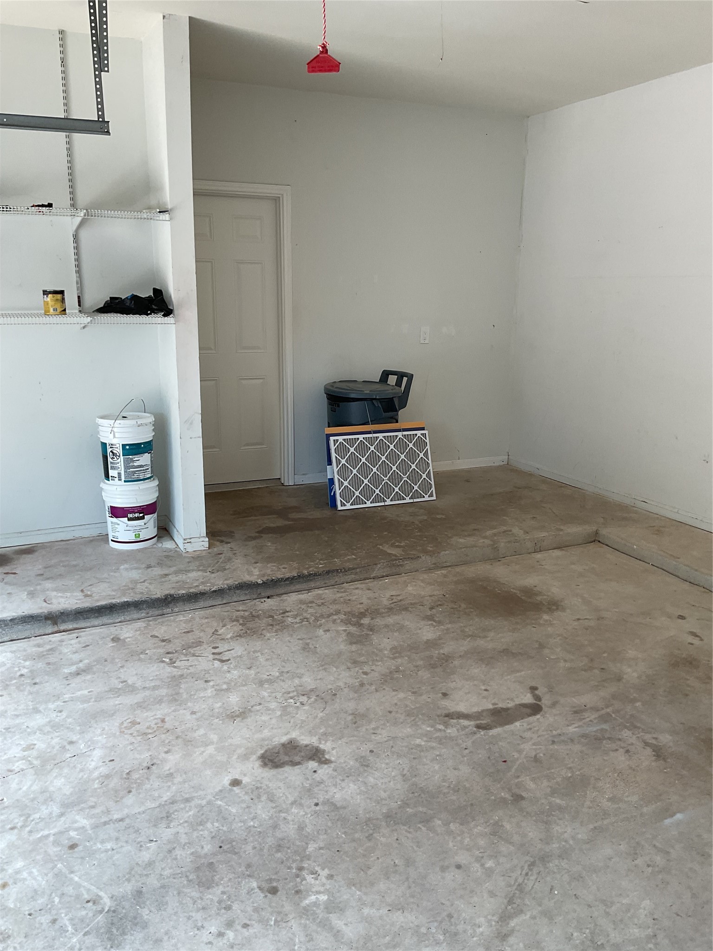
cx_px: 356
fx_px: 796
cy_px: 476
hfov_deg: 48.2
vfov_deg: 61.7
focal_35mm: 29
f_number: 1.8
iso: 40
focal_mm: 3
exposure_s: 1/120
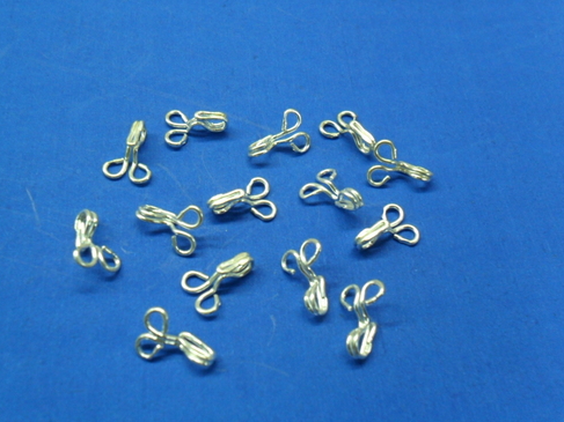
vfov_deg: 37.7
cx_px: 284
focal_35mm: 38
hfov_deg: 49.0
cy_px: 206
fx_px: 619
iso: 200
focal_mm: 6.6
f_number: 4
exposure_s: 1/4
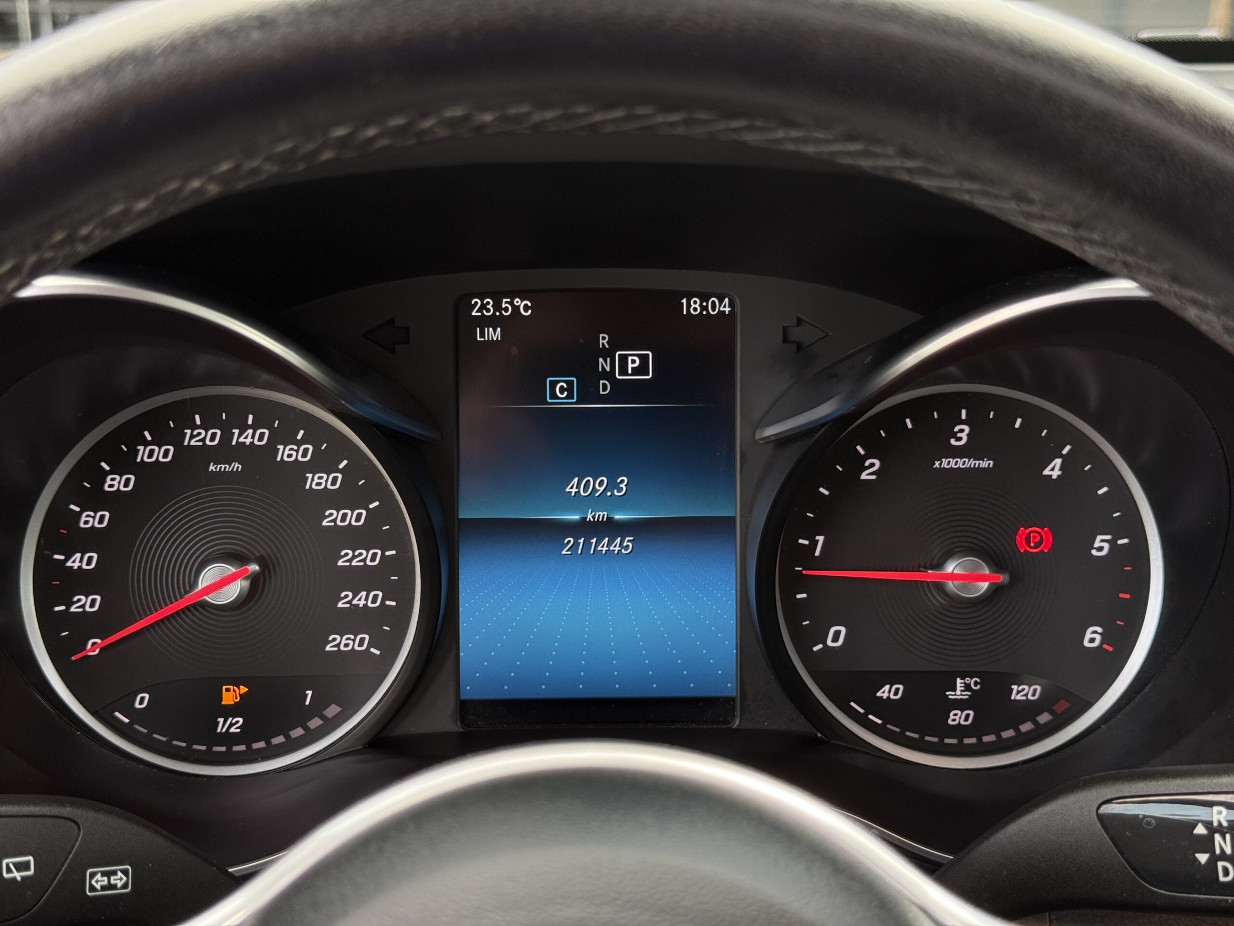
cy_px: 463
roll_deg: -0.2
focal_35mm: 48
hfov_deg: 39.7
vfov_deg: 30.3
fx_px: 1711
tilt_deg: -18.1
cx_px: 617
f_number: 1.78
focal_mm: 6.76
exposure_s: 1/121
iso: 80
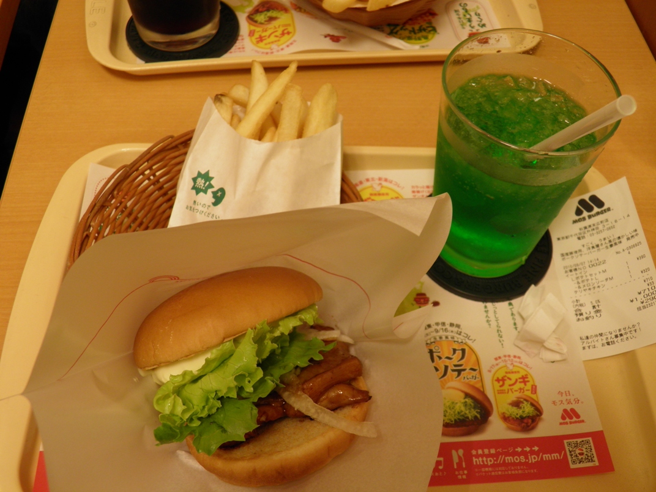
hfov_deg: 52.6
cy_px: 246
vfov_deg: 40.7
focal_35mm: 35
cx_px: 328
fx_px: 663
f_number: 3.1
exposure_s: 1/25
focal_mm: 6.3
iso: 100
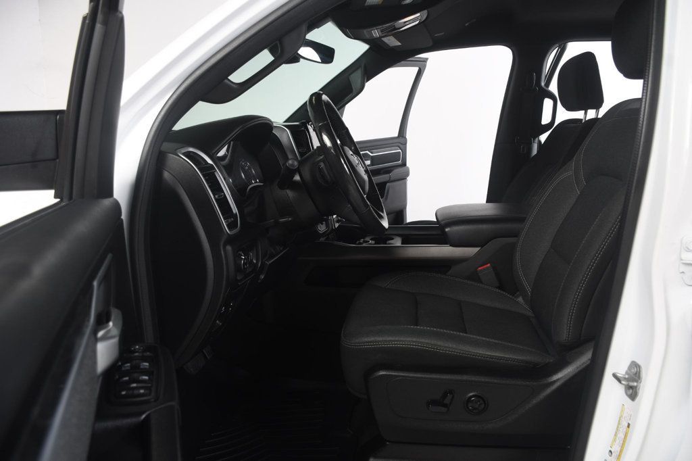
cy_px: 230
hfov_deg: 67.4
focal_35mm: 27
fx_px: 519
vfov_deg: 47.9
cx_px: 346
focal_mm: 18
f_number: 5
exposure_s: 1/160
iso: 100
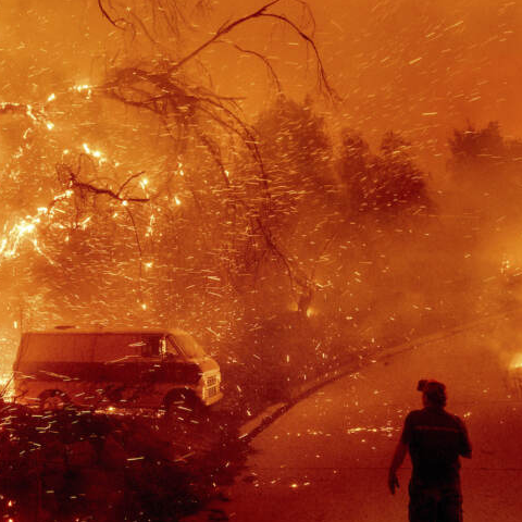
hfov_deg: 48.4
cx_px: 237
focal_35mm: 34
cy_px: 276
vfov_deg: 48.4
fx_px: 580
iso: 25600
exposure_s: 1/30
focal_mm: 25
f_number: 4.8
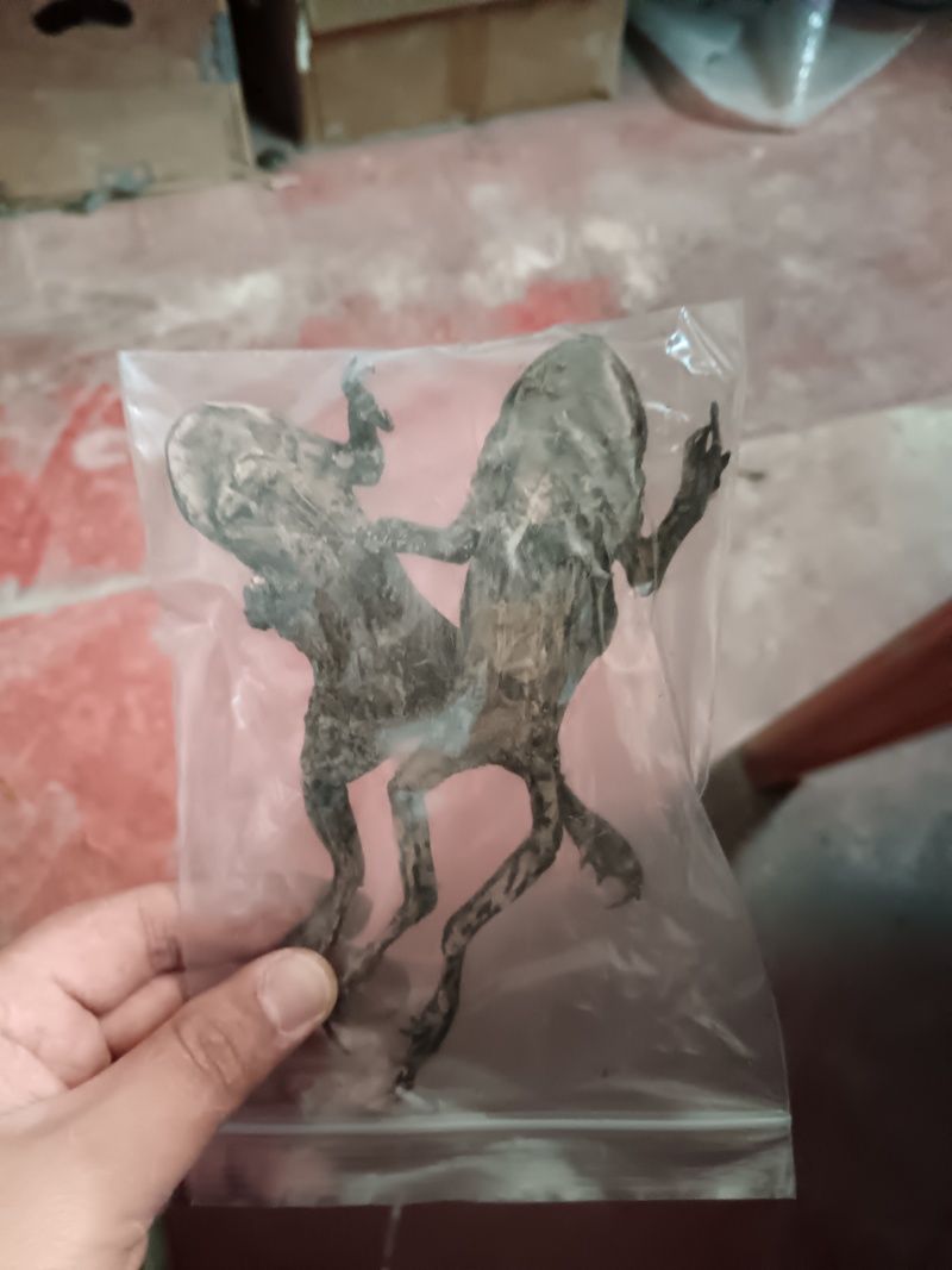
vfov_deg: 65.3
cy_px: 635
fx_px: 990
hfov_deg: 51.3
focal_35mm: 27
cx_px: 476
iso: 6164
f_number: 1.9
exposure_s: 1/16.7
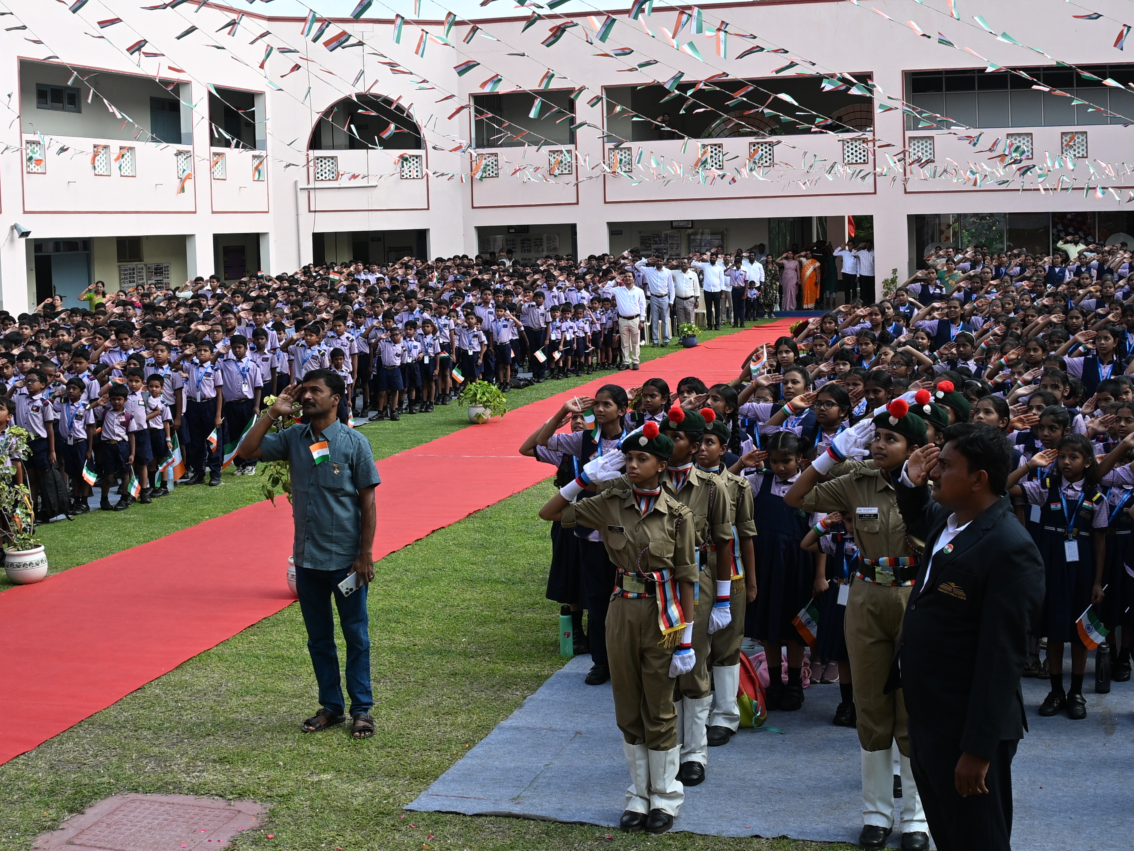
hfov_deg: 22.4
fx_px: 2864
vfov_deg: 16.9
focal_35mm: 87
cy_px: 366
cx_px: 586
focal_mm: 30.5
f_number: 8
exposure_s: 1/250
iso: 100
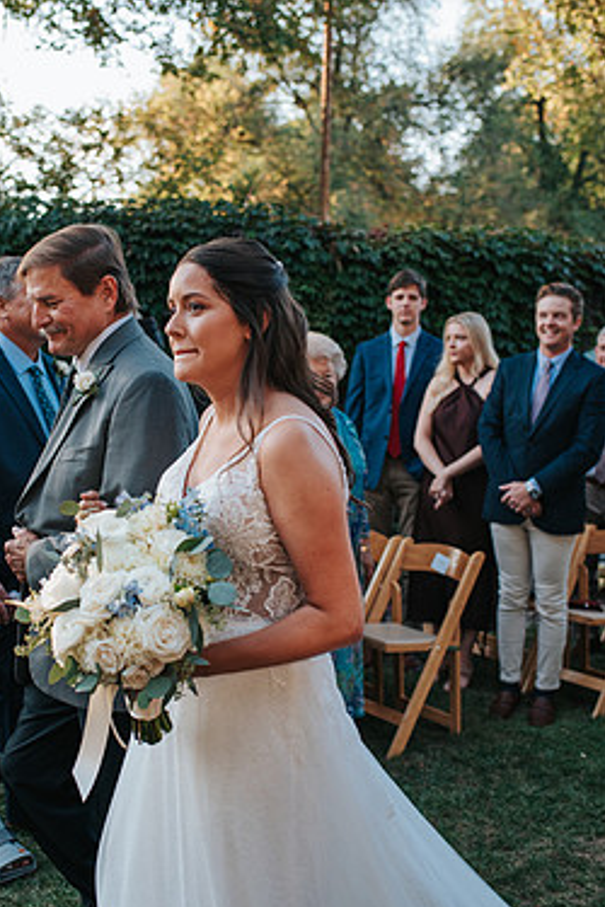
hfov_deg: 31.8
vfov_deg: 46.4
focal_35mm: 42
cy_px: 476
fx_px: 1059
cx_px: 244
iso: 1000
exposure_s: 1/1000
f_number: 3.2
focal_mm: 35
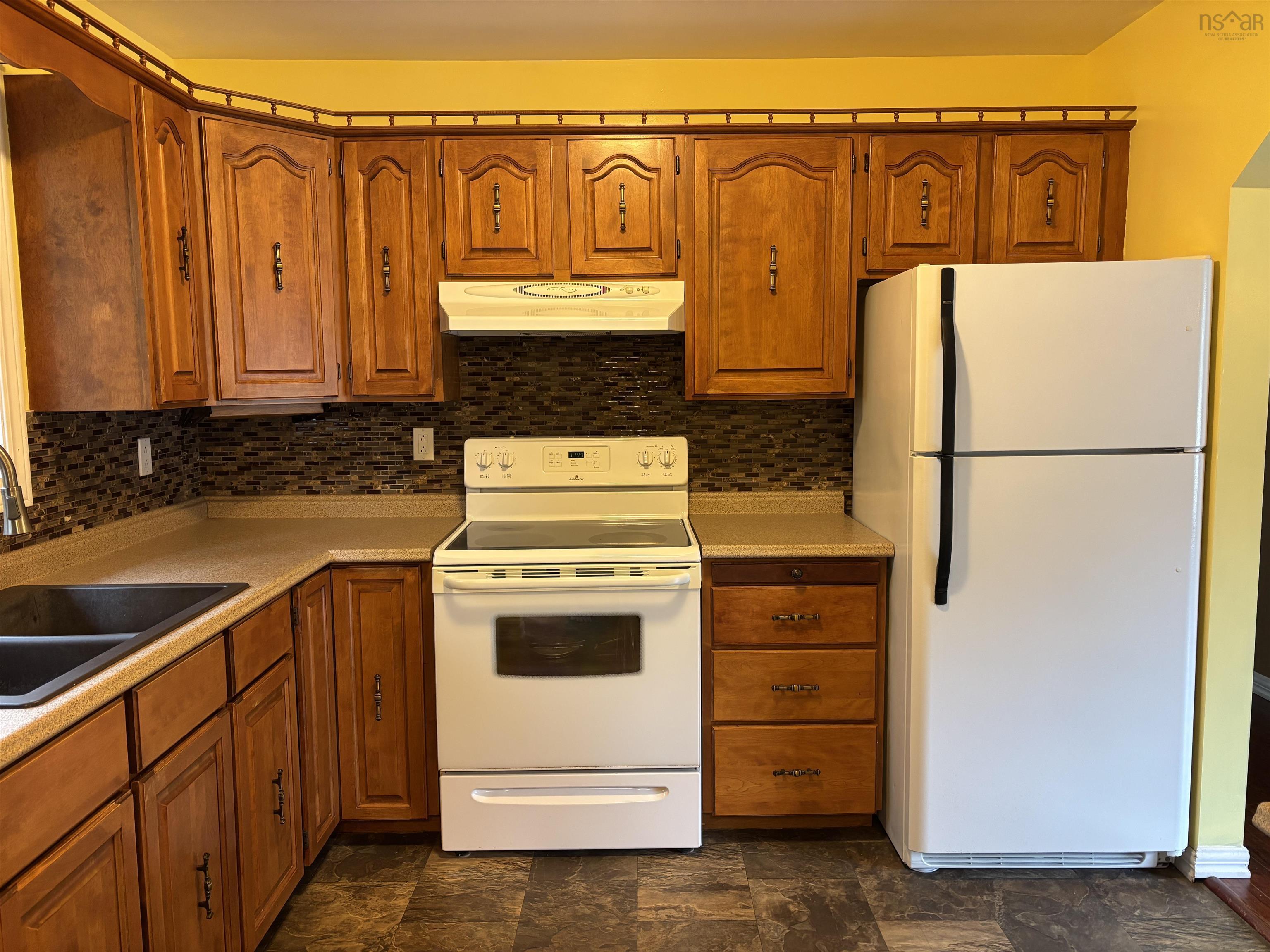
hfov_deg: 67.3
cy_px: 476
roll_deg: +0.6
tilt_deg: -6.2
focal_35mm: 26
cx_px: 635
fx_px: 954
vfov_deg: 53.1
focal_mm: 5.96
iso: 200
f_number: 1.6
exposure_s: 1/60
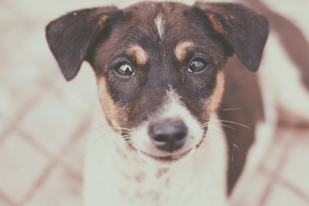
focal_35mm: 75
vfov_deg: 18.2
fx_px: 644
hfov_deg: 27.0
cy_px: 103
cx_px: 154
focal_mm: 50
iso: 200
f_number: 2.2
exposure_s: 1/640
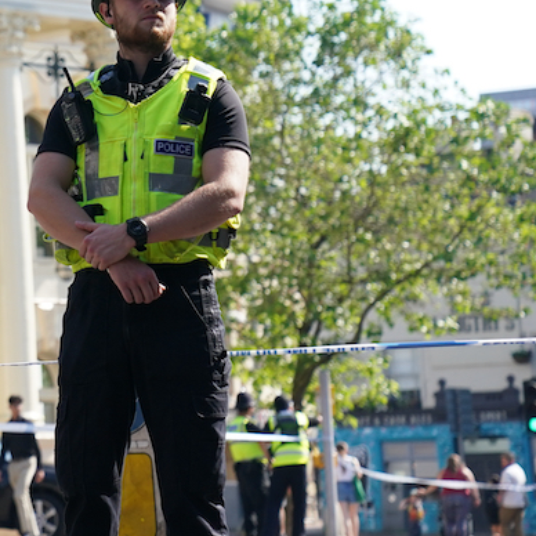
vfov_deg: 9.1
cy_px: 162
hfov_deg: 8.9
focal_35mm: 191
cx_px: -250
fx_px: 3346
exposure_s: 1/2500
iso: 500
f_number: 3.5
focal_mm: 67
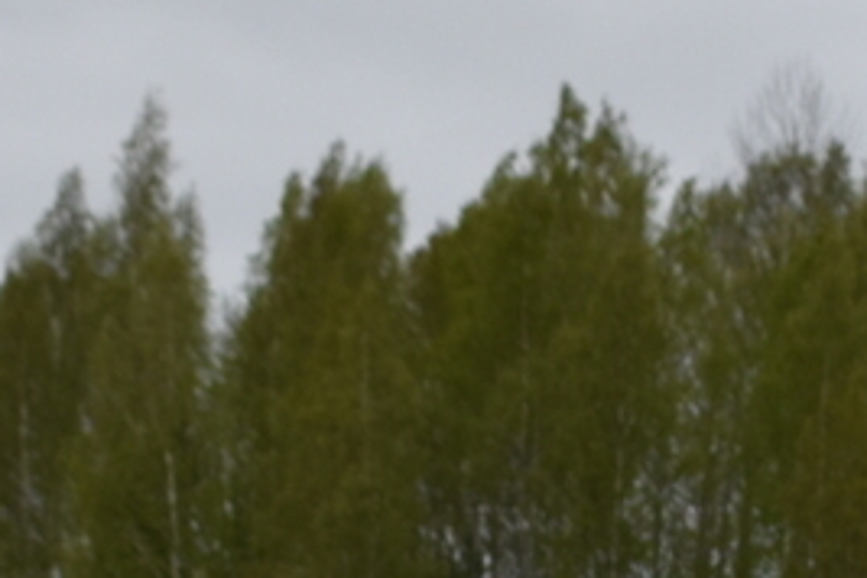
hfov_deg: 10.2
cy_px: 1211
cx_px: 822
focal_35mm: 200
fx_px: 4816
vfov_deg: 6.6
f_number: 5.6
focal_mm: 22
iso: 200
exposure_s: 1/180
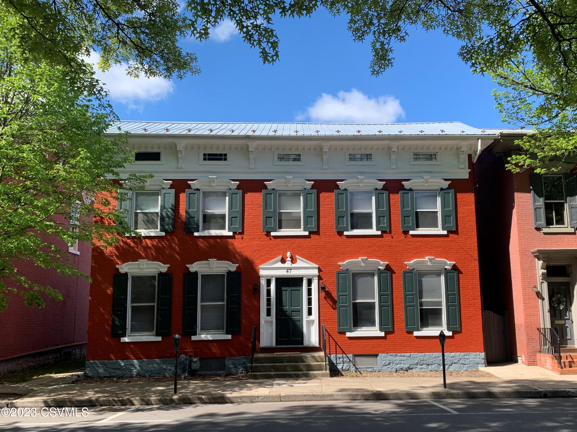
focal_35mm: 26
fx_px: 433
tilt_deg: +9.3
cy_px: 216
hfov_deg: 67.3
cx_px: 288
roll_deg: +0.2
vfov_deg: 53.1
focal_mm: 4.25
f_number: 1.8
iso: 25
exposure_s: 1/903
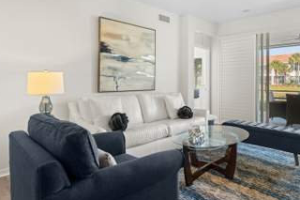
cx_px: 166
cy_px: 84
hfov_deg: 73.5
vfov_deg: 52.9
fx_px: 200
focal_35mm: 24
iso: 200
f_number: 9
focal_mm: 16
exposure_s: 1
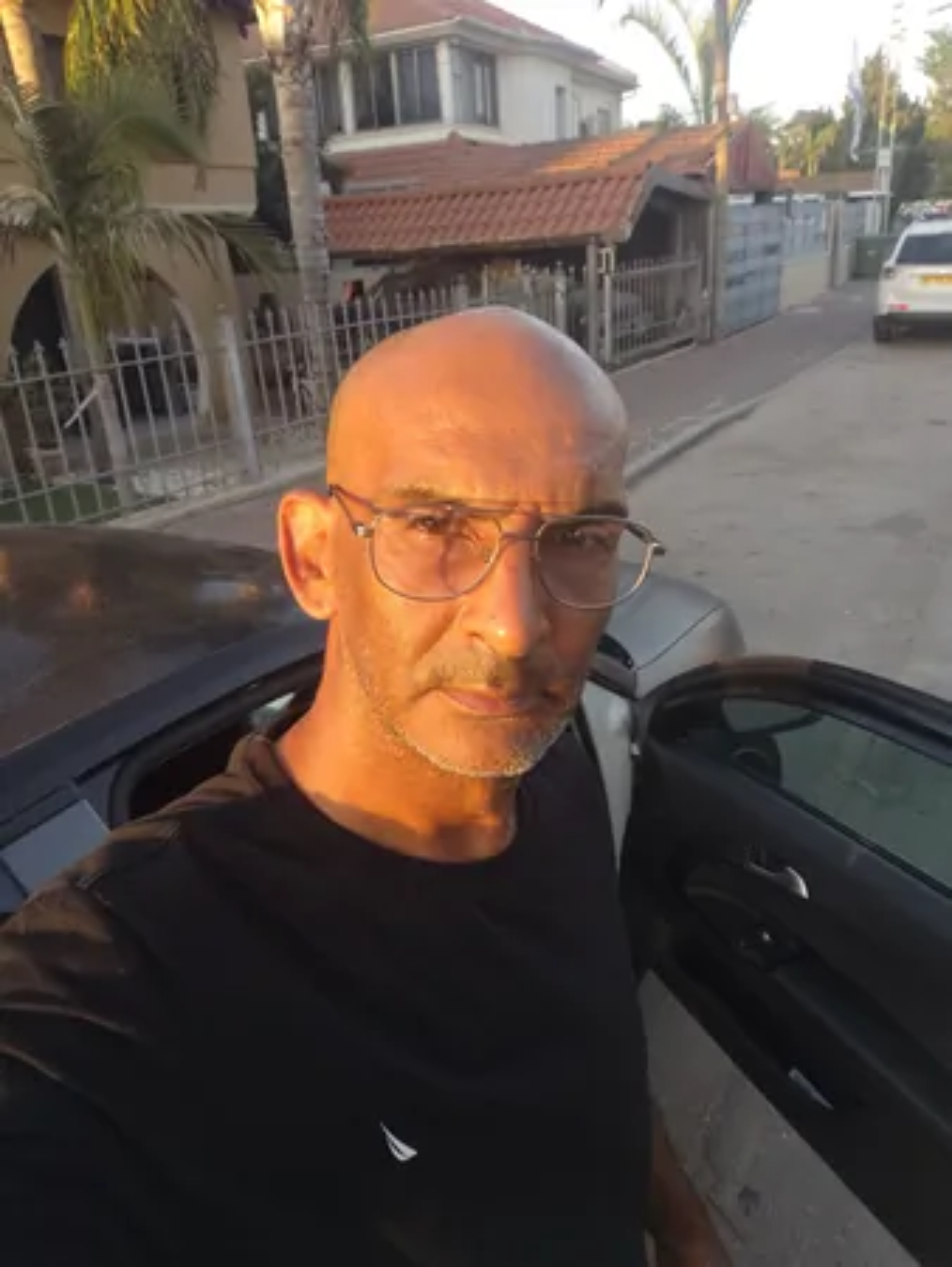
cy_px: 634
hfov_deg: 56.9
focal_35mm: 24
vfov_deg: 71.6
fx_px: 879
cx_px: 476
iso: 50
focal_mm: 3.27
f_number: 2.45
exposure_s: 1/288
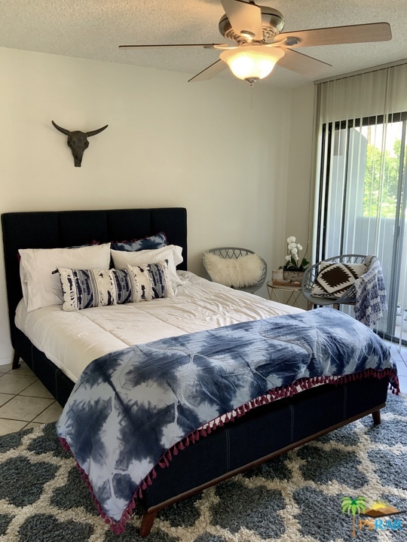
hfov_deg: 48.2
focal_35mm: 29
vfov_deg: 61.7
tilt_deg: -11.6
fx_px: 455
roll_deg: +0.3
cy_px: 271
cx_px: 204
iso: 100
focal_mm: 3
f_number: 1.8
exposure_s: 1/60
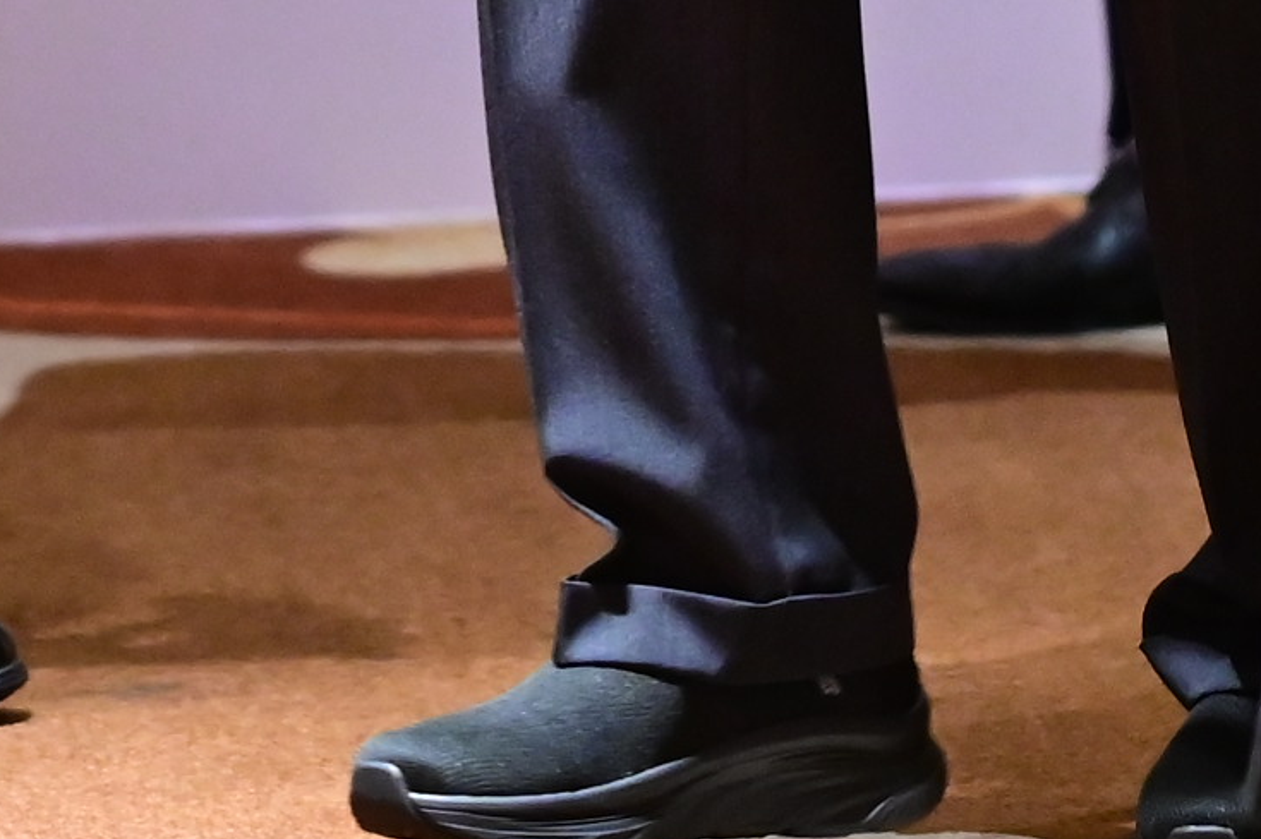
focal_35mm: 524
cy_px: -1462
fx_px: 18342
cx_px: -312
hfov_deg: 3.9
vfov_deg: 2.6
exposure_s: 1/320
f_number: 1.8
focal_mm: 85
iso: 3200
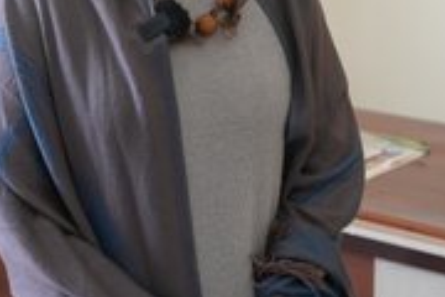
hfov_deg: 22.4
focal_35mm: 91
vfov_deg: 14.7
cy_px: -28
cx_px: 213
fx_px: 1125
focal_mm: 41
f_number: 4
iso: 1600
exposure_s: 1/160
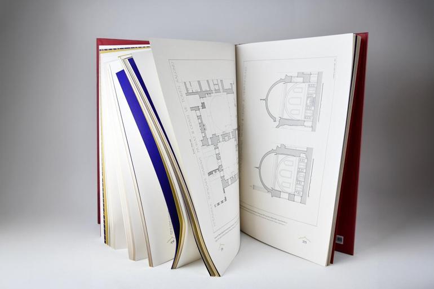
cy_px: 144
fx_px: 386
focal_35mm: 32
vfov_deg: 41.1
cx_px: 217
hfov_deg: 58.7
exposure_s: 1/250
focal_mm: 32
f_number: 5
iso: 250
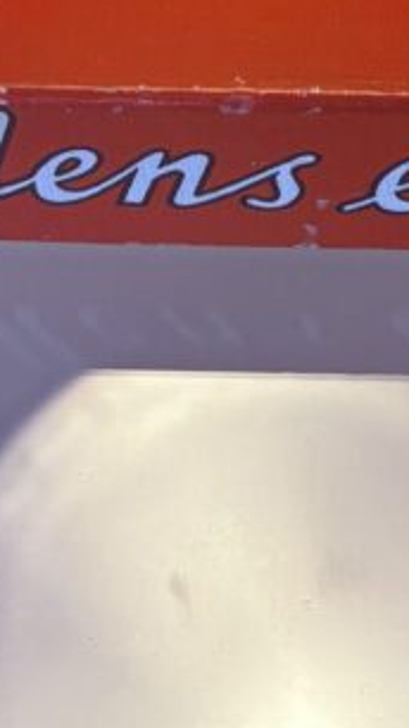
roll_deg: -0.8
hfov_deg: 15.3
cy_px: -143
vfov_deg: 25.7
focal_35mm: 74
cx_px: 583
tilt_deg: -43.8
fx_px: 1428
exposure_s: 1/100
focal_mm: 5.96
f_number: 1.6
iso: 160
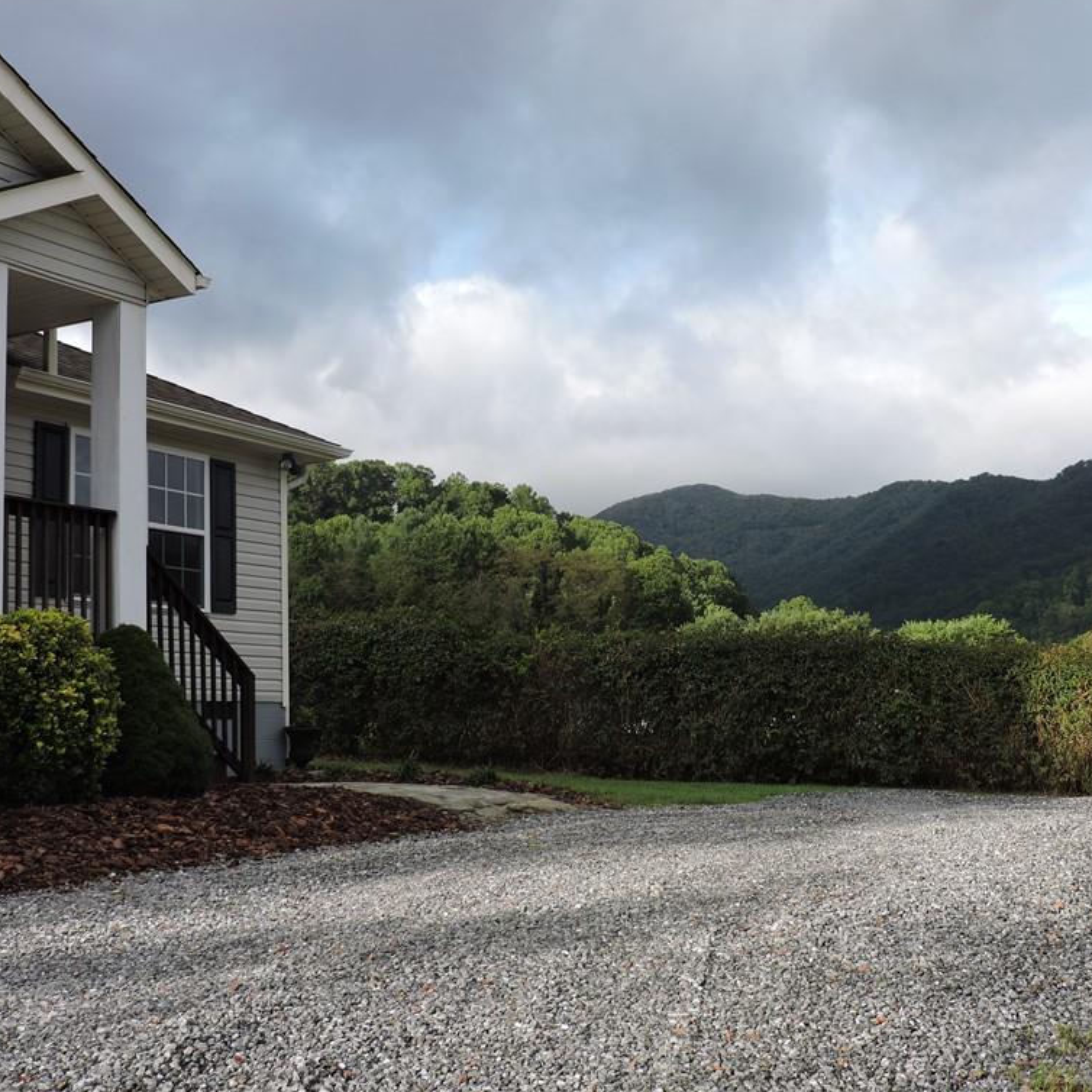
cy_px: 537
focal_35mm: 48
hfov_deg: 35.3
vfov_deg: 35.4
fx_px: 1713
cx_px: 644
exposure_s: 1/500
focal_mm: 7.1
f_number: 3.3
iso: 100
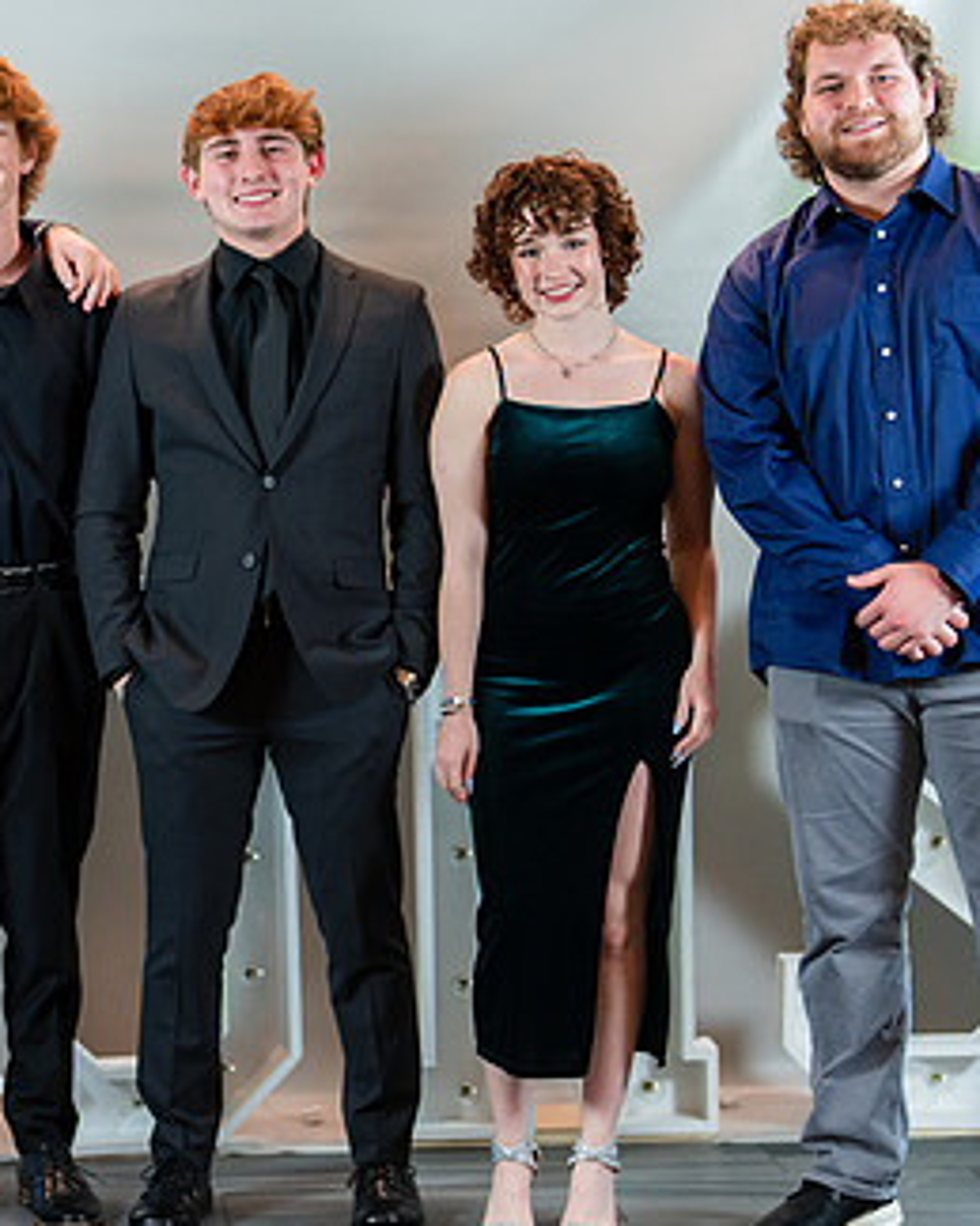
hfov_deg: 17.0
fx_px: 3265
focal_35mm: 90
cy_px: 654
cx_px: 298
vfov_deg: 21.3
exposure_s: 1/320
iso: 640
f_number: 1.2
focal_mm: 50
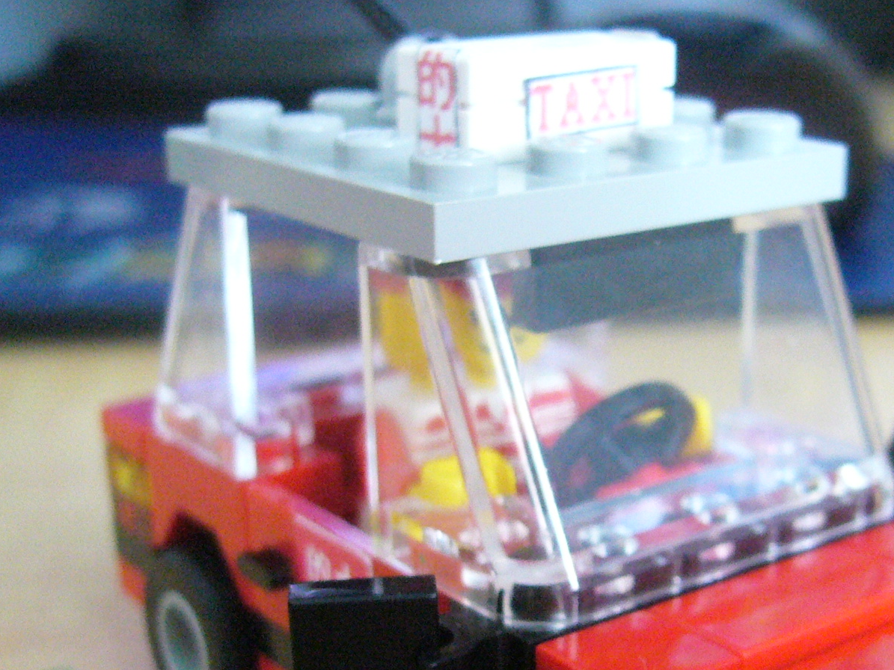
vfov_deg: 24.2
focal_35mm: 60
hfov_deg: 32.0
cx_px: 578
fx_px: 1549
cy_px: 484
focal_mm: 5.8
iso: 400
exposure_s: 1/10
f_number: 2.8
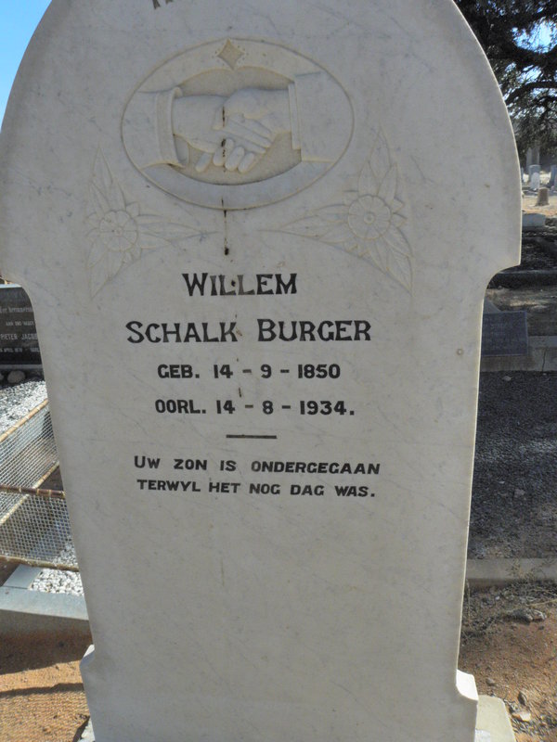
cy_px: 371
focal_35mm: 26
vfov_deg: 67.3
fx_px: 558
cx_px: 278
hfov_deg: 53.1
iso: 200
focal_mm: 4.6
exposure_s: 1/1000
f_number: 6.3
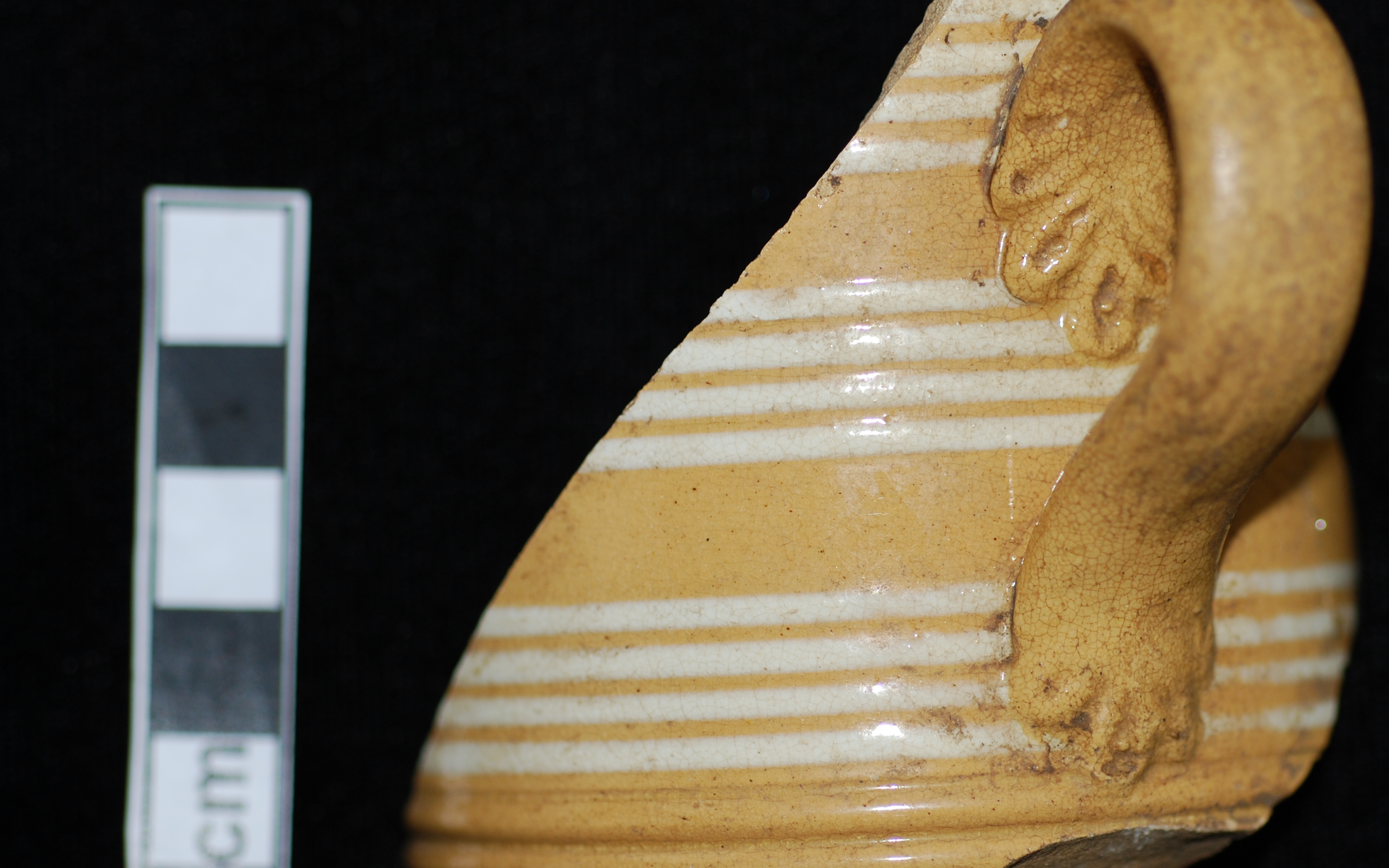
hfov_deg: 17.2
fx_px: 4581
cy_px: 457
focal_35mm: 121
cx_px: 882
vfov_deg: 10.8
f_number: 4
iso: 100
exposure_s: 1/125
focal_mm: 60
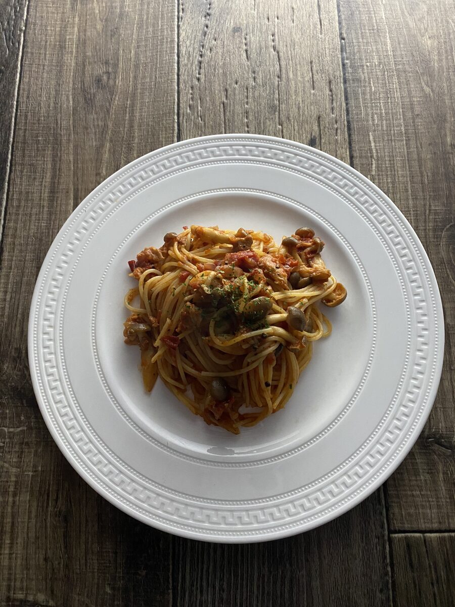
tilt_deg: -74.7
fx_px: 456
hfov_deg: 53.1
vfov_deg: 67.3
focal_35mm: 26
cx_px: 228
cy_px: 304
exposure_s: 1/43
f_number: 1.8
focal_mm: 4.25
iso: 500
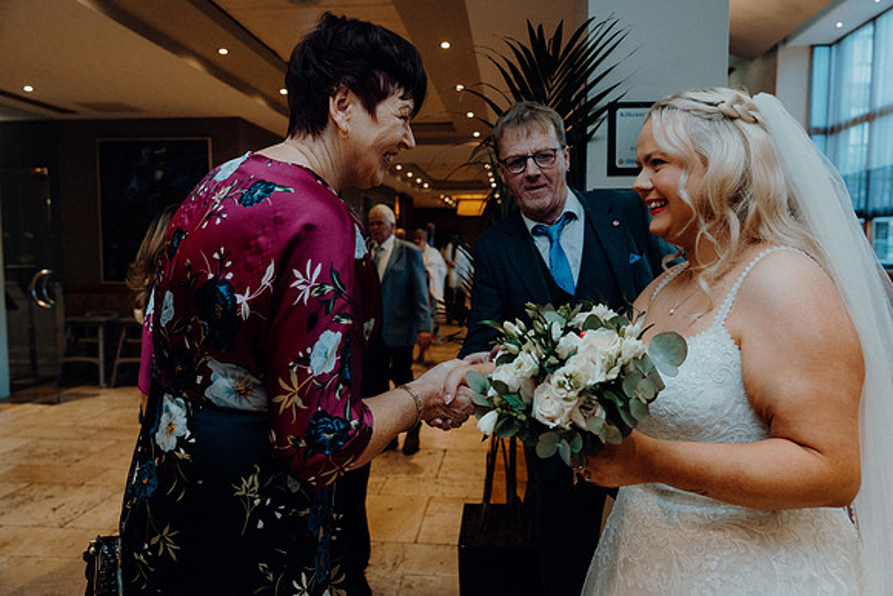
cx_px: 446
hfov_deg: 67.4
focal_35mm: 27
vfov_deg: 48.0
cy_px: 298
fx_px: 670
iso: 2500
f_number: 3.5
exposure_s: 1/160
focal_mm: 27
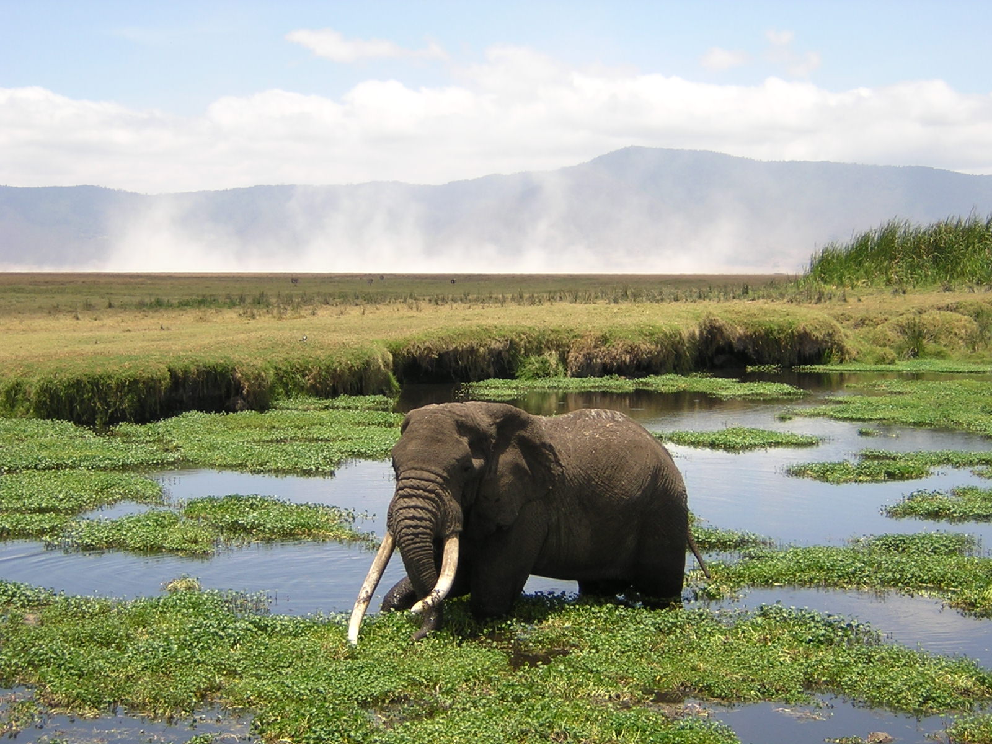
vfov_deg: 23.7
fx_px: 1777
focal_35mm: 62
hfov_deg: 31.2
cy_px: 372
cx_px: 496
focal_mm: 8.1
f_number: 3.4
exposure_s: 1/528
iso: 100
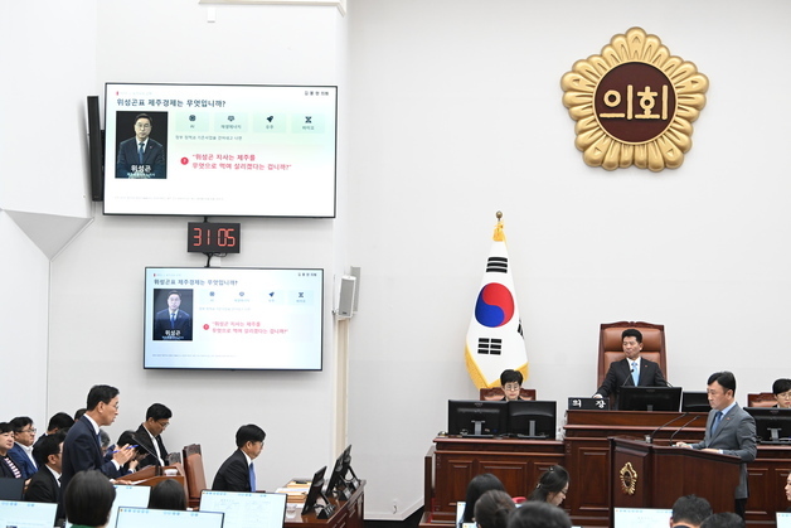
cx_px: 396
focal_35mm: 70
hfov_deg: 28.8
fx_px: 1538
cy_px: 264
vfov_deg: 19.5
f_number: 4.5
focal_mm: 70
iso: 2500
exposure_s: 1/200
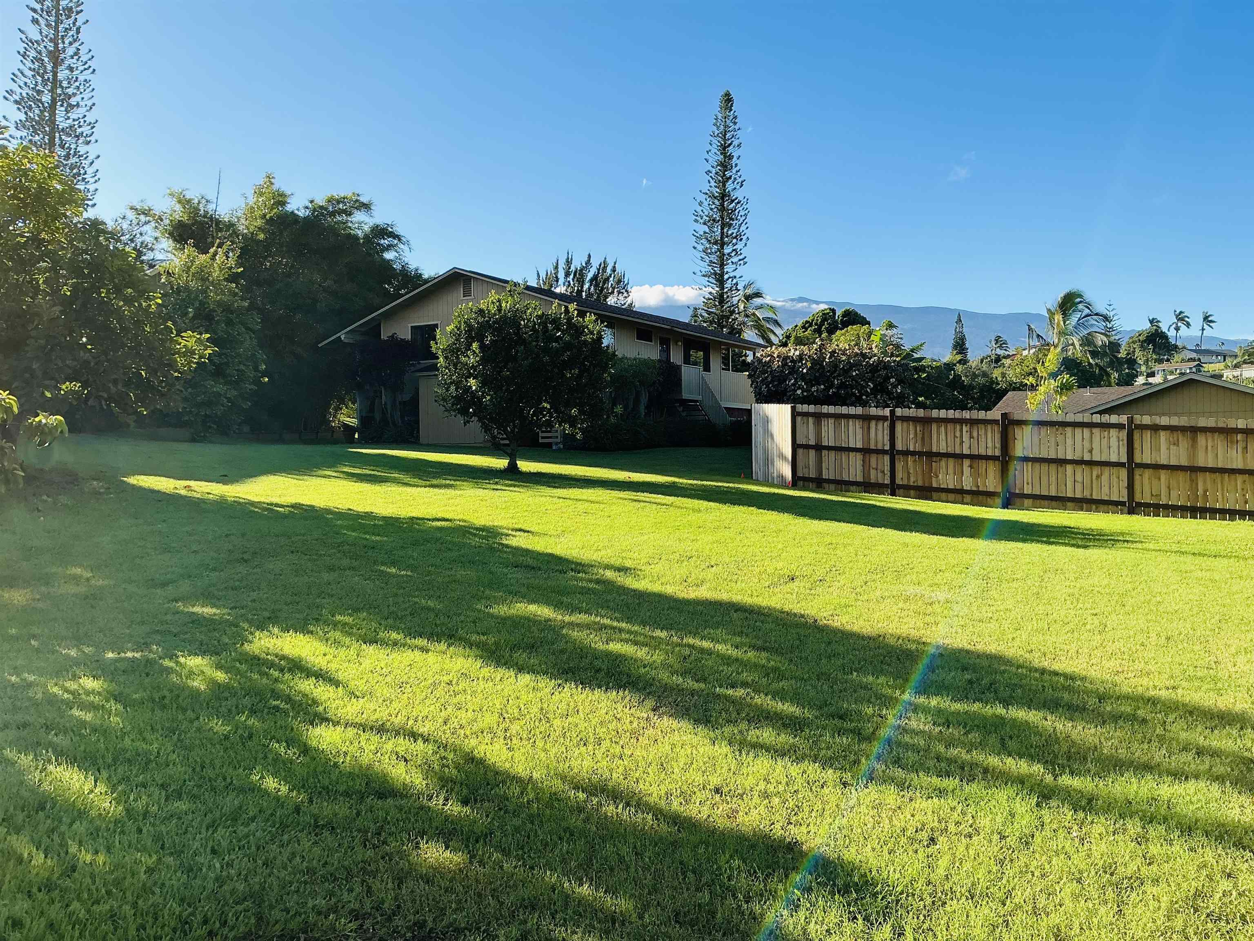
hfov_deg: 63.4
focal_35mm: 28
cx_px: 627
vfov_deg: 49.7
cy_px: 470
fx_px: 1014
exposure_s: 1/1055
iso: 25
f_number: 1.8
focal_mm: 3
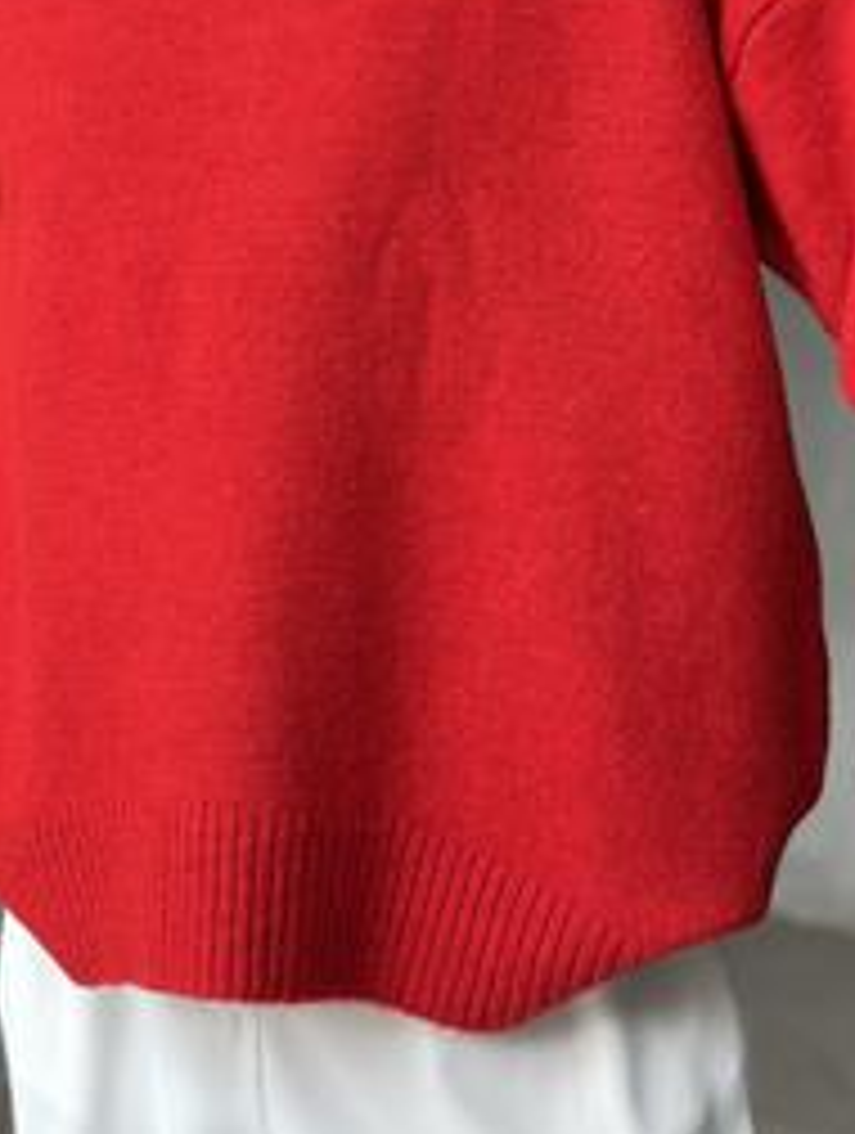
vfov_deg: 23.8
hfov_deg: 18.3
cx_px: 356
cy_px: 248
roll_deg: +0.1
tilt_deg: -0.5
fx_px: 2659
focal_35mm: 81
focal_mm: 6.86
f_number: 1.78
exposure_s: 1/60
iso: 125
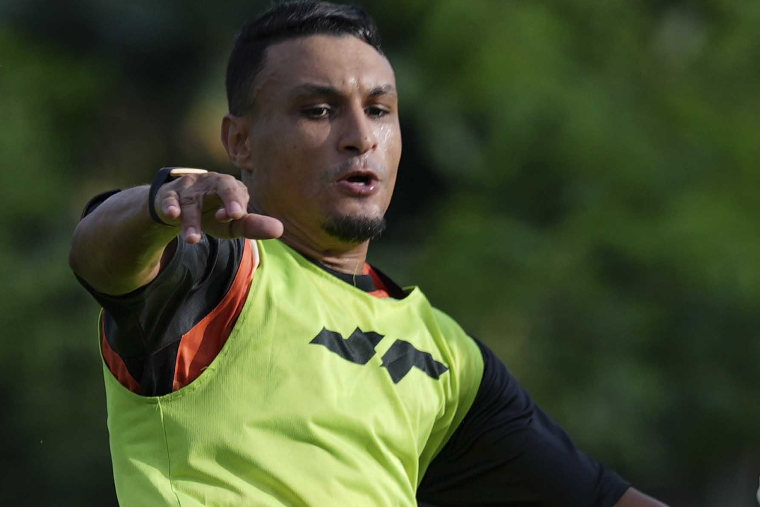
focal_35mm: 676
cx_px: 722
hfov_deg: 3.0
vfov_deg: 2.0
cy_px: 804
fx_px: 14269
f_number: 2.8
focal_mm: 200
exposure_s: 1/5000
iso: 200
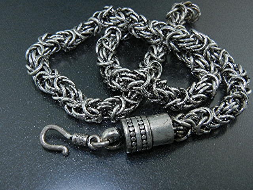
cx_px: 126
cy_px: 95
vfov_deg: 36.8
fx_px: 285
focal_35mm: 39
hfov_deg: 47.9
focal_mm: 7.1
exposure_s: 1/30
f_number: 7.4
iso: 465
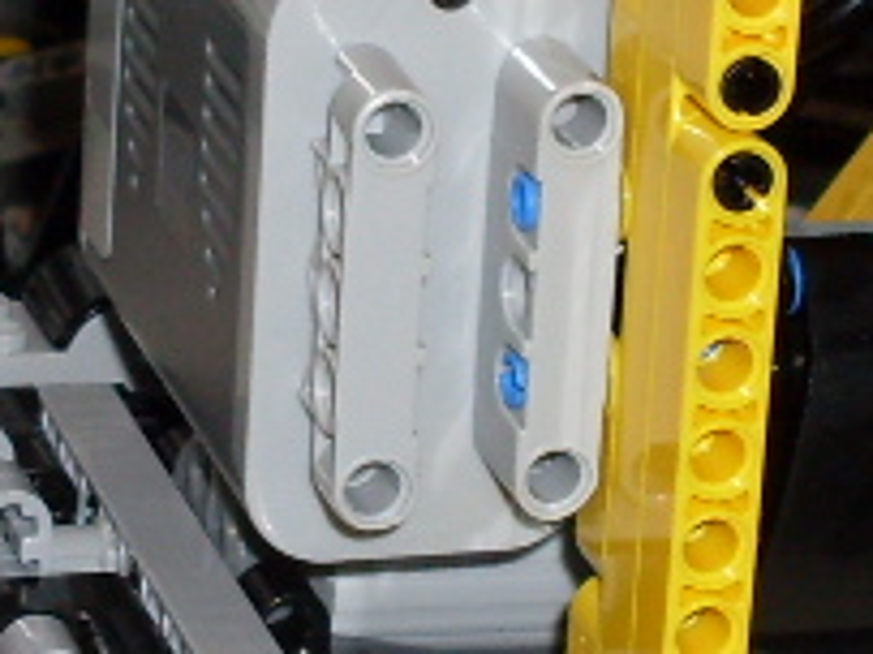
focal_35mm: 192
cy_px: 310
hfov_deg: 10.3
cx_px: 323
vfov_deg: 7.7
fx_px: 4839
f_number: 2.8
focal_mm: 6.3
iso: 100
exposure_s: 1/45
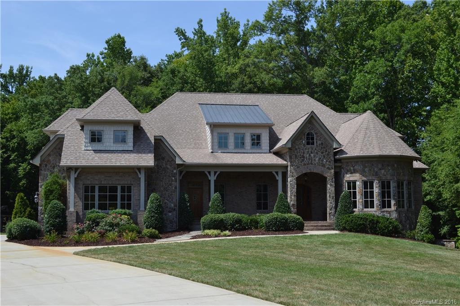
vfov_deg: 30.8
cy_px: 153
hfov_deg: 45.0
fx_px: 556
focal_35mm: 44
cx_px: 230
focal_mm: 29
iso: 100
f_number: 7.1
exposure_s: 1/200
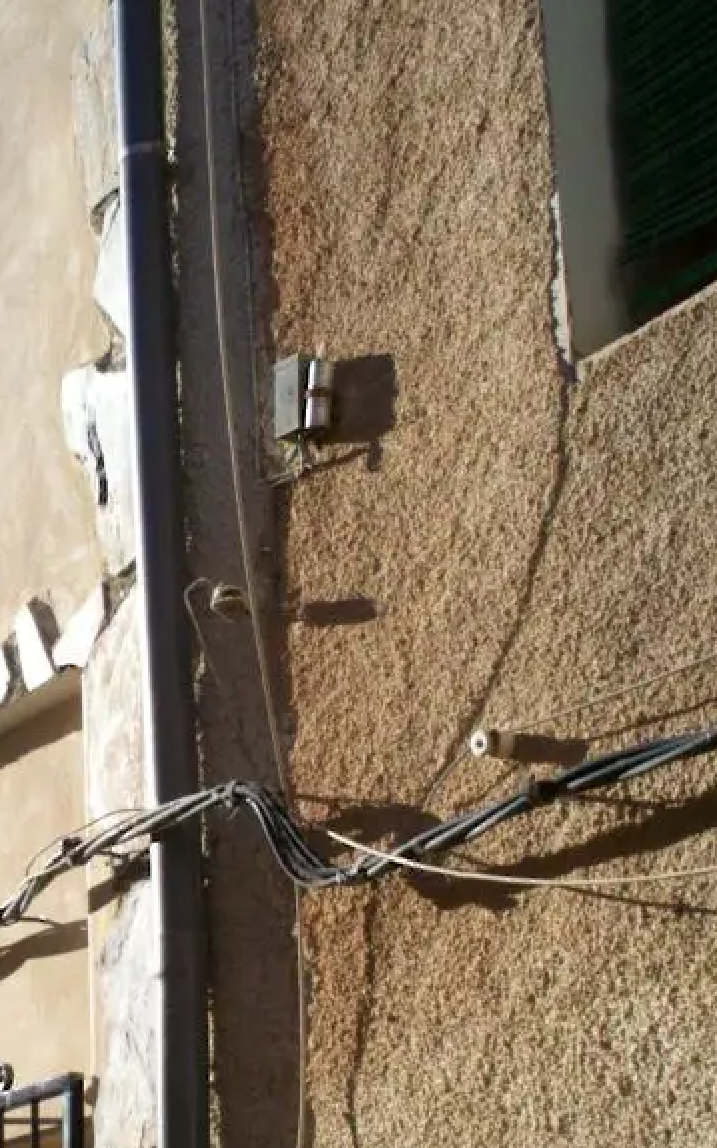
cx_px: -90
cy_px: 857
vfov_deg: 25.2
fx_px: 2533
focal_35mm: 81
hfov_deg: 15.6
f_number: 4.5
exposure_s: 1/522
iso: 100
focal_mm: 6
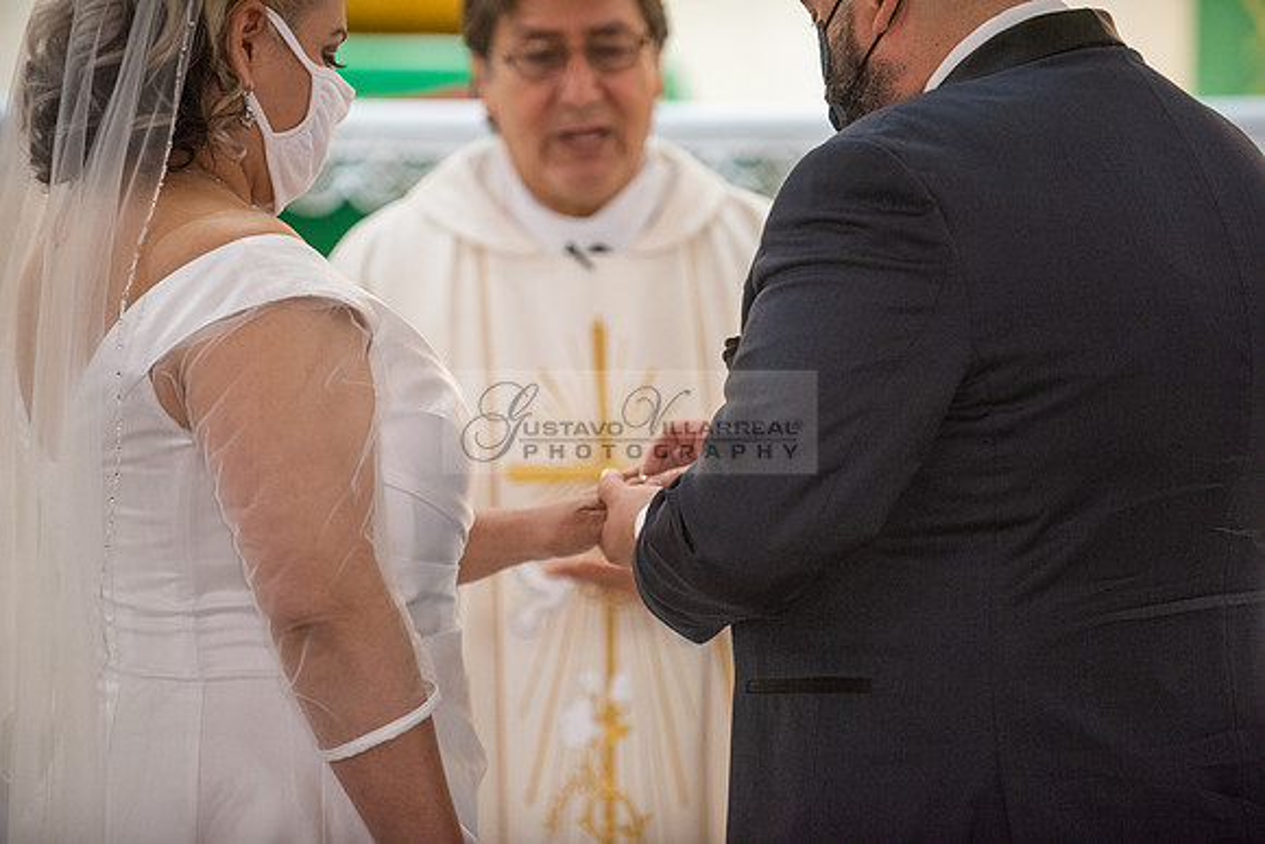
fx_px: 7029
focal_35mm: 200
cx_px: 632
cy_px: 422
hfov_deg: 10.3
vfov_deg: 6.9
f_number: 2.8
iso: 2000
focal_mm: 200
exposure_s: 1/160
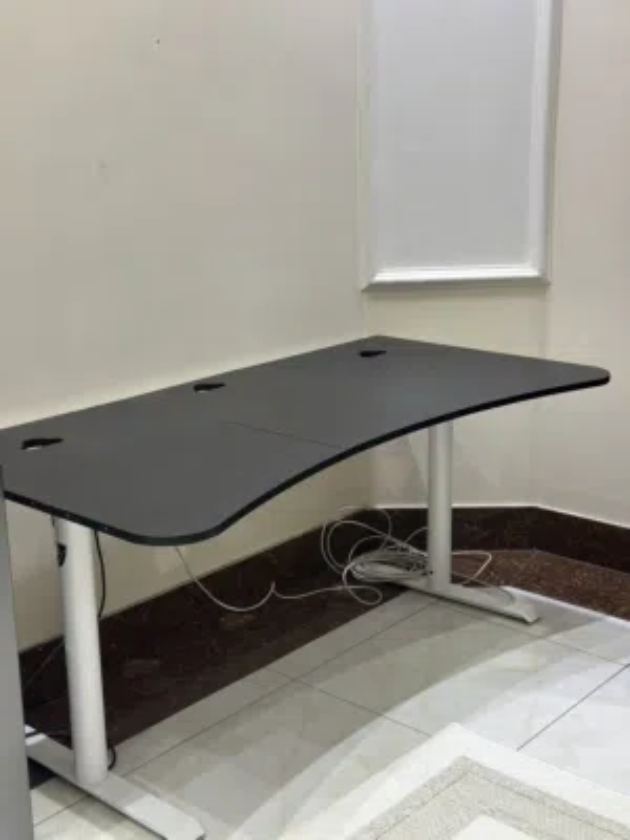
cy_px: 420
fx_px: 1165
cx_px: 315
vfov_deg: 39.7
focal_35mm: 48
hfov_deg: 30.3
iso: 160
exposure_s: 1/58
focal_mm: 6.86
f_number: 1.78
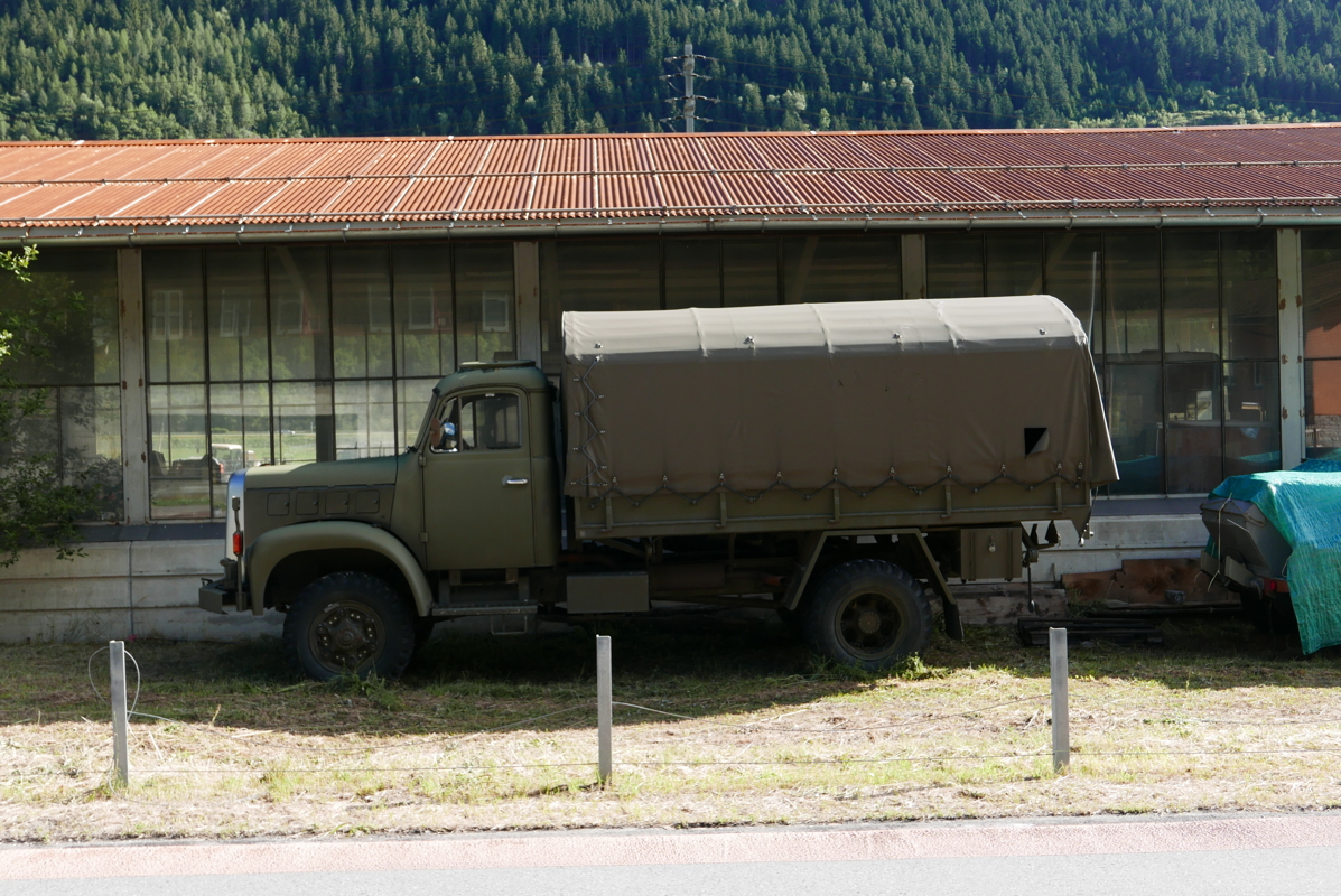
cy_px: 448
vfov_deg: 33.5
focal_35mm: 40
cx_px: 670
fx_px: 1491
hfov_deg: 48.4
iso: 200
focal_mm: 17.9
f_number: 5.6
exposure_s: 1/200
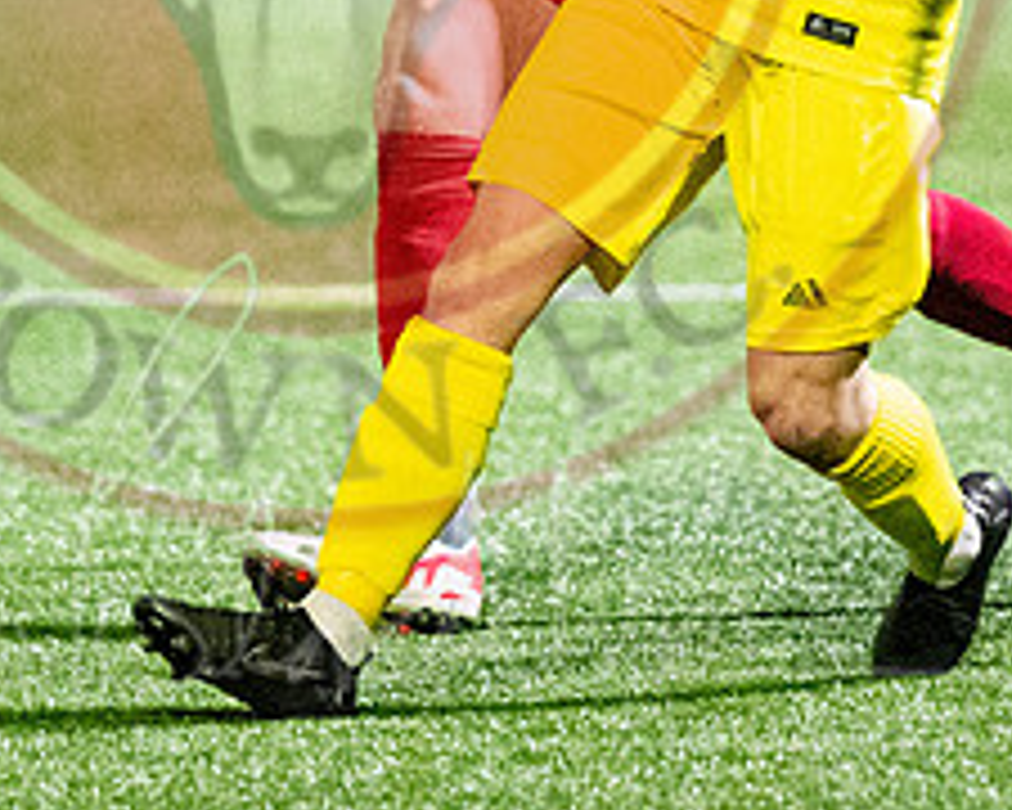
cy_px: -121
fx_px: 20936
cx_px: 598
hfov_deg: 2.8
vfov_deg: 2.2
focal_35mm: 699
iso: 8000
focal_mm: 145
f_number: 2.8
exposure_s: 1/1000
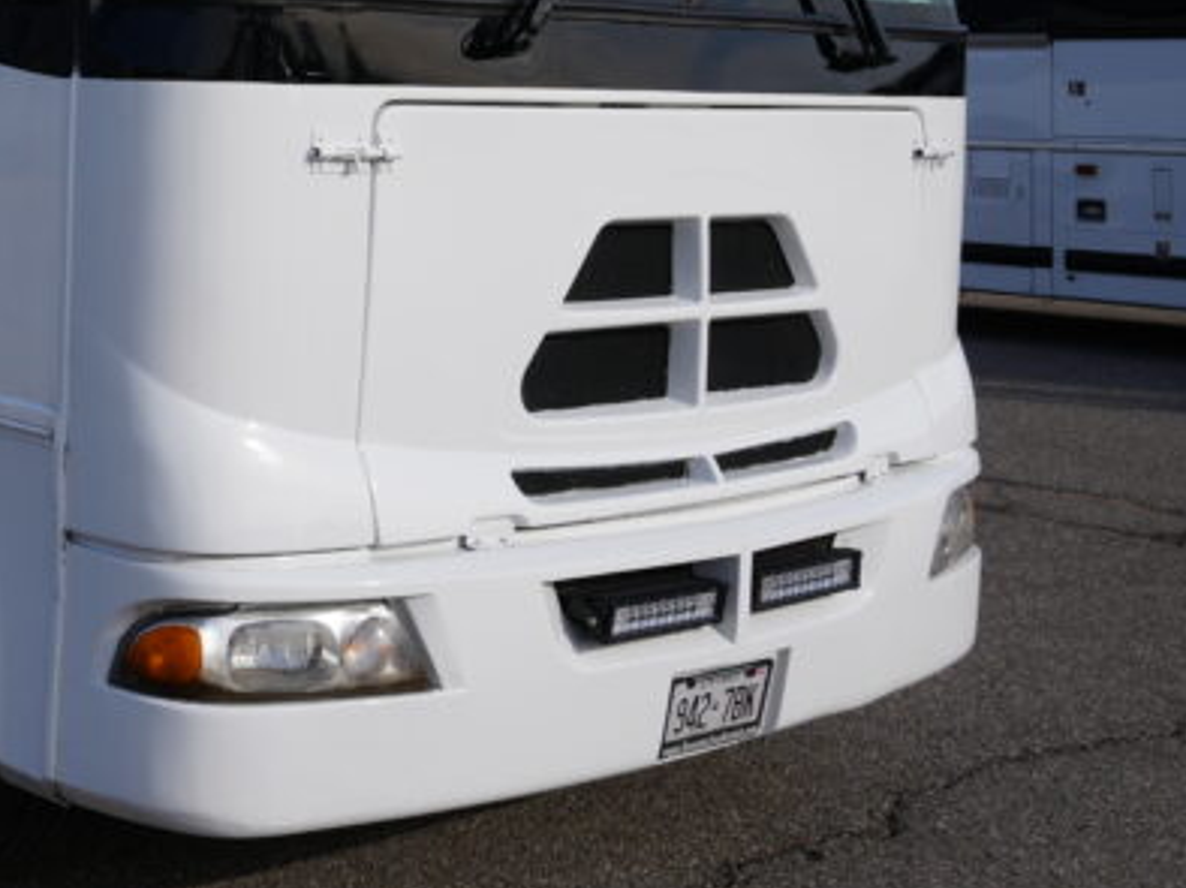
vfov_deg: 23.4
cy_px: 11
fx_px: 2054
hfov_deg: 30.0
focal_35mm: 60
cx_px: -6
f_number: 10
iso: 100
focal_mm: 24
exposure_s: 1/160
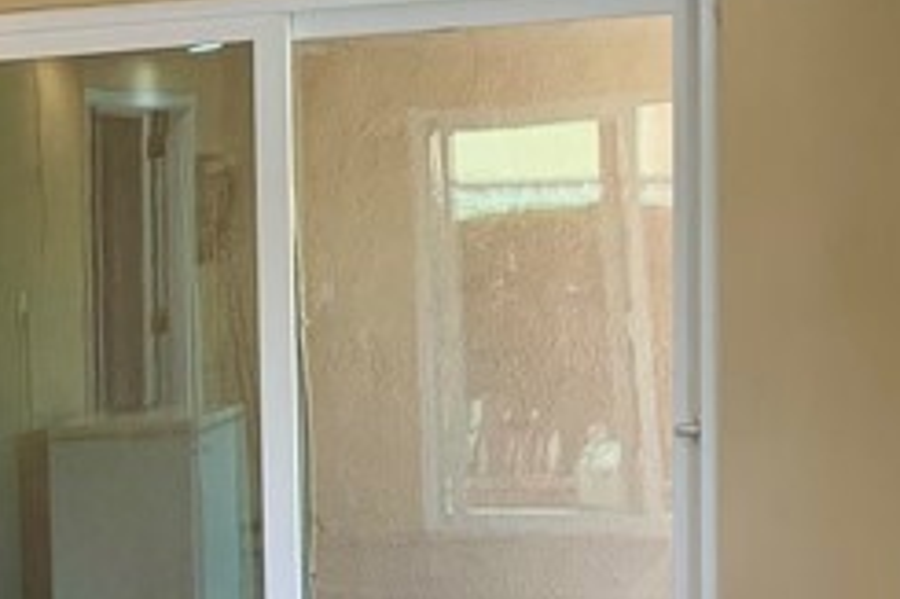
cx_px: -298
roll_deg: +3.7
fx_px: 2823
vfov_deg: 12.0
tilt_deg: -7.2
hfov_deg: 17.0
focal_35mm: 113
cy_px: 606
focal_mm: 4.25
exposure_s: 1/120
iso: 64
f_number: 1.8
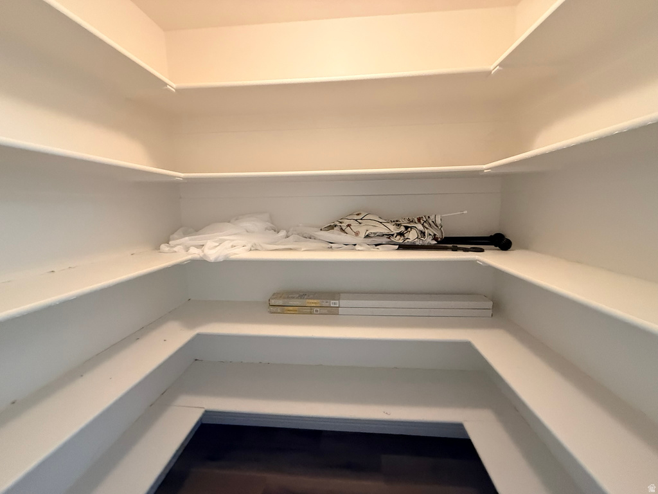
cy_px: 247
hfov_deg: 102.1
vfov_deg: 85.7
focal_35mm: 14
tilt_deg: -9.8
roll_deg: +0.7
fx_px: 266
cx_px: 329
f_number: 2.2
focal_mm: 2.22
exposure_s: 1/60
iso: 640
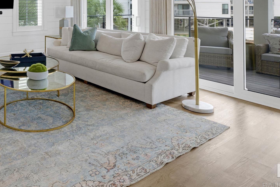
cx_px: 40
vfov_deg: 39.1
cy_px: 4
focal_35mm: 30
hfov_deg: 55.5
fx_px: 233
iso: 400
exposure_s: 1/100
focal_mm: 14
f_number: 11
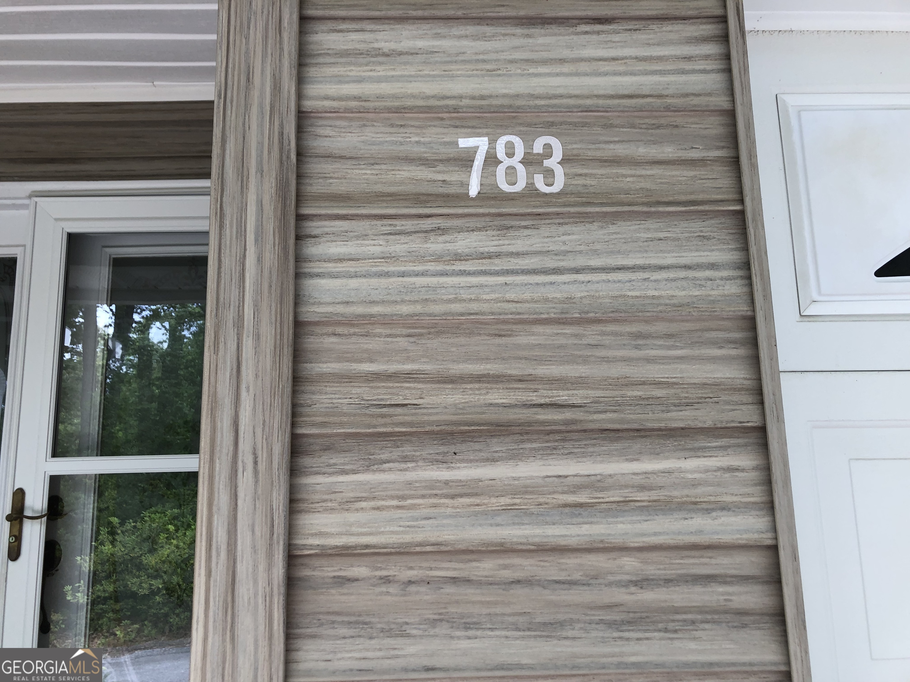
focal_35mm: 28
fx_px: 736
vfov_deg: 49.7
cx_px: 455
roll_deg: +0.3
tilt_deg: +10.1
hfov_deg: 63.4
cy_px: 341
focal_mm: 3.99
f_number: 1.8
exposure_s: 1/120
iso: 32
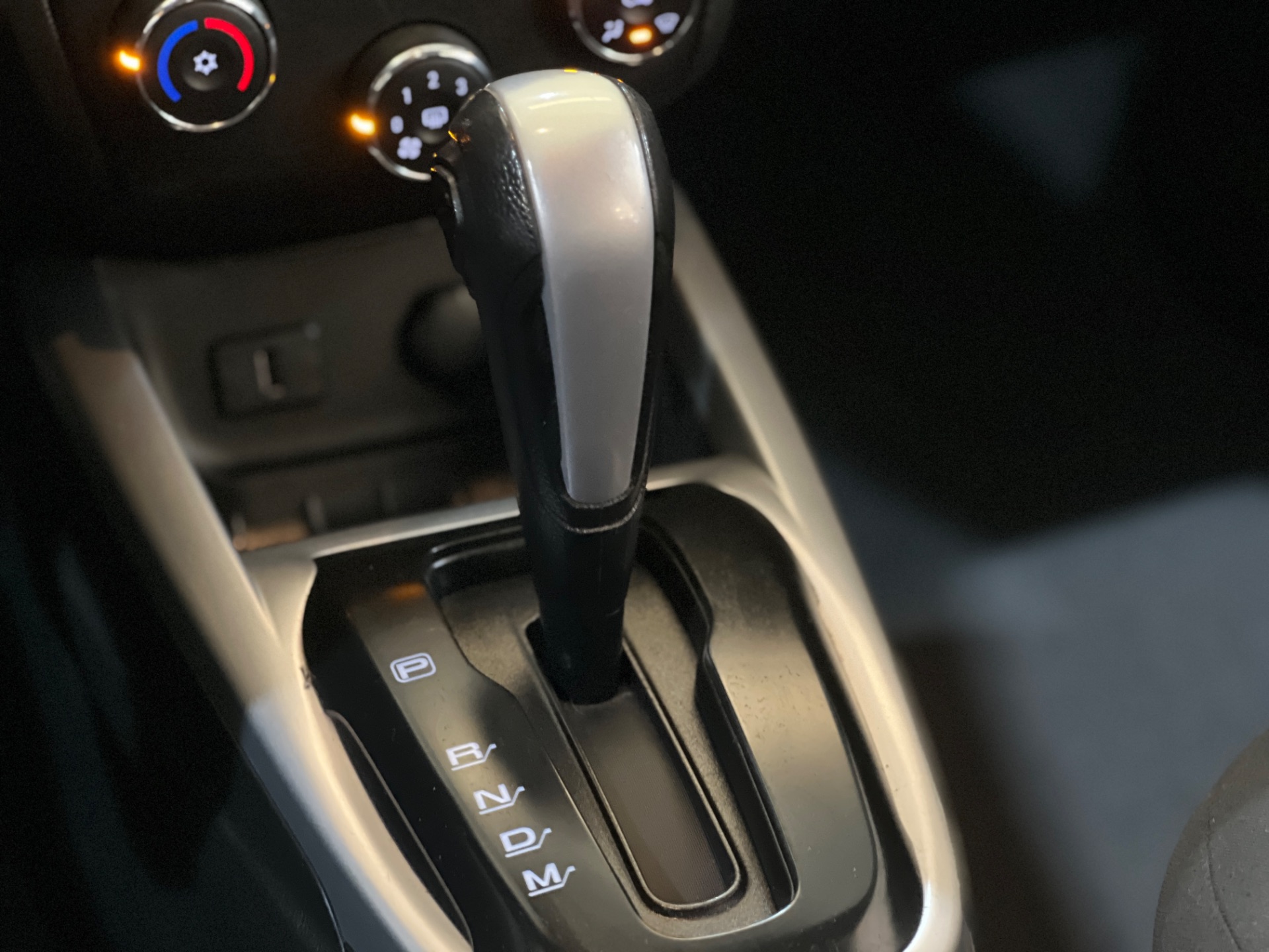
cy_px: 476
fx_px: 2823
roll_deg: -0.7
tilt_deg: -31.5
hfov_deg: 25.3
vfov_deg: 19.1
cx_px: 634
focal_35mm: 77
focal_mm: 9
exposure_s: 1/15
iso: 1000
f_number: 2.8
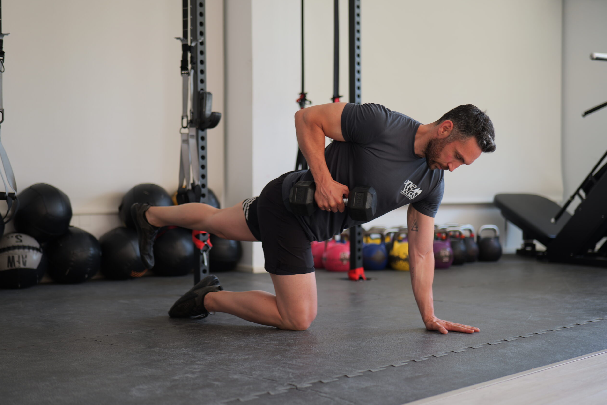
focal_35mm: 51
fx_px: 860
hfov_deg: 38.9
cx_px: 309
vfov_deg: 26.5
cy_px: 202
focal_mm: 50
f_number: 1.8
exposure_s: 1/60
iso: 100
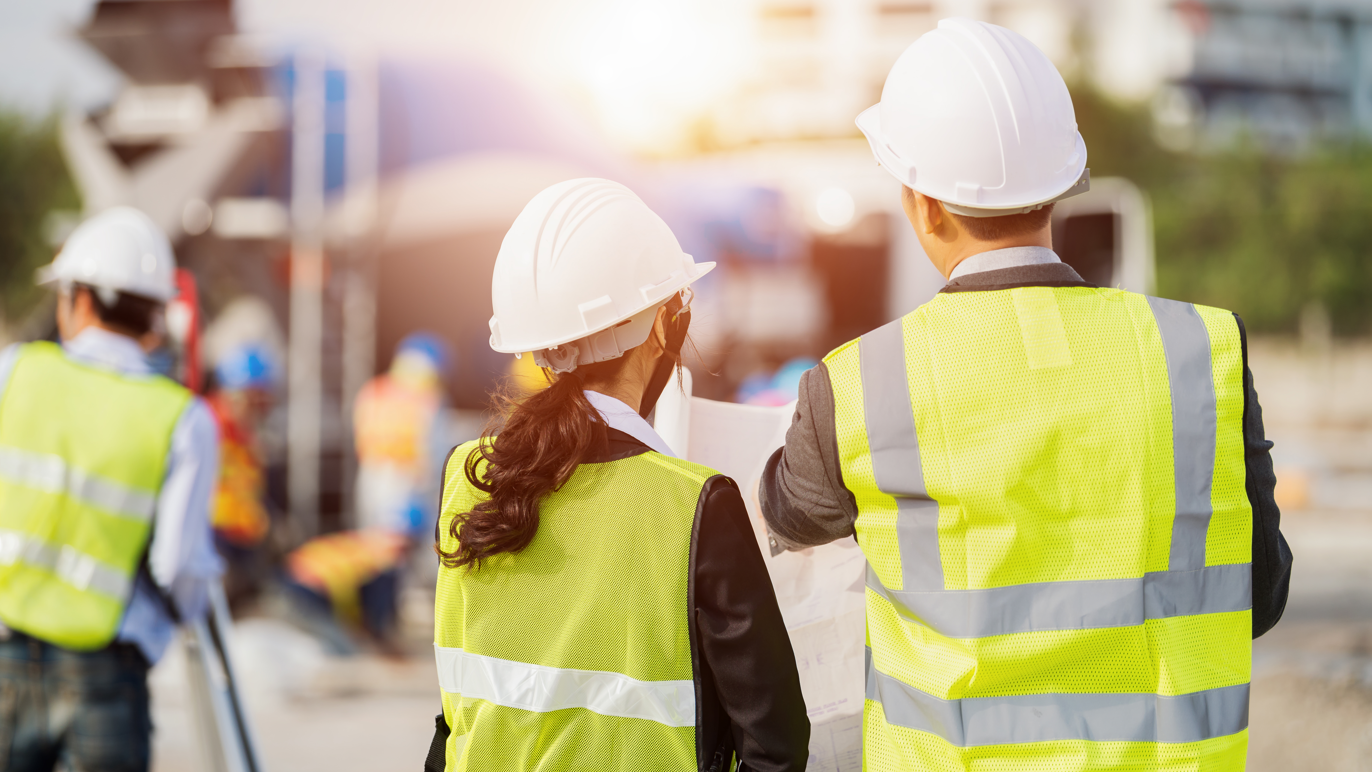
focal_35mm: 158
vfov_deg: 7.7
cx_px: 683
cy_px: 318
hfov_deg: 13.6
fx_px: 5748
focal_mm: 150
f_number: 2.8
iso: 200
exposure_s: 1/1250
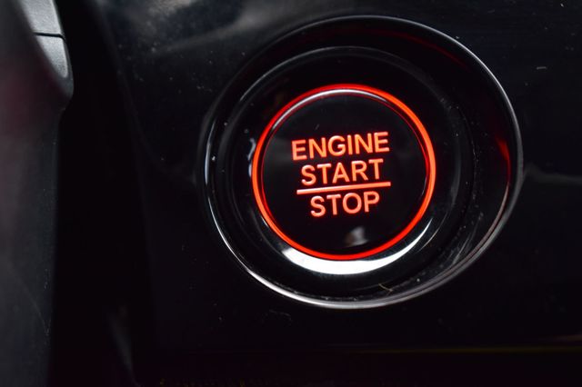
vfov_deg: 16.5
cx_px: 291
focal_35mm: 82
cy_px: 194
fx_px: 1333
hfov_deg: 24.6
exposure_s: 1/15
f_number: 6.3
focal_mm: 55
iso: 800
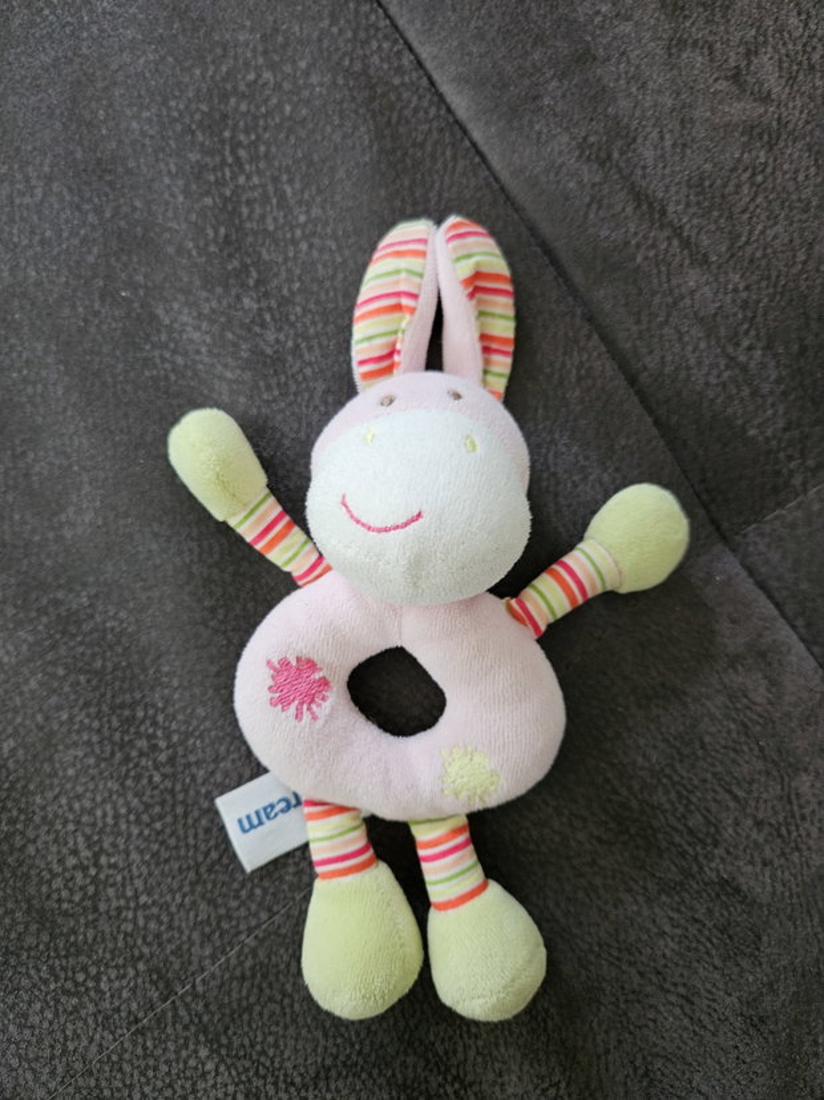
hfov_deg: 58.9
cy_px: 550
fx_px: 730
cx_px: 412
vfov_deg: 73.9
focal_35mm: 23
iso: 640
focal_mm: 5.4
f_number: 1.8
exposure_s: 1/50
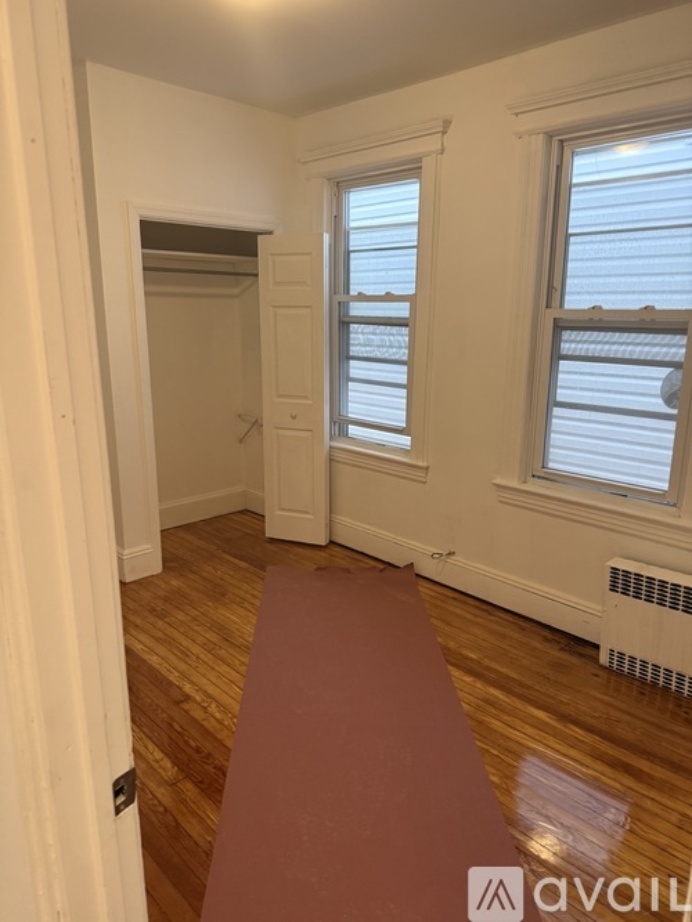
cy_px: 461
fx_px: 640
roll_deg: -0.5
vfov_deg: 71.6
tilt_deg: -13.4
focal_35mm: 24
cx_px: 346
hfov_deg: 56.8
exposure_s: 1/60
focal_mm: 6.76
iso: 250
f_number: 1.78
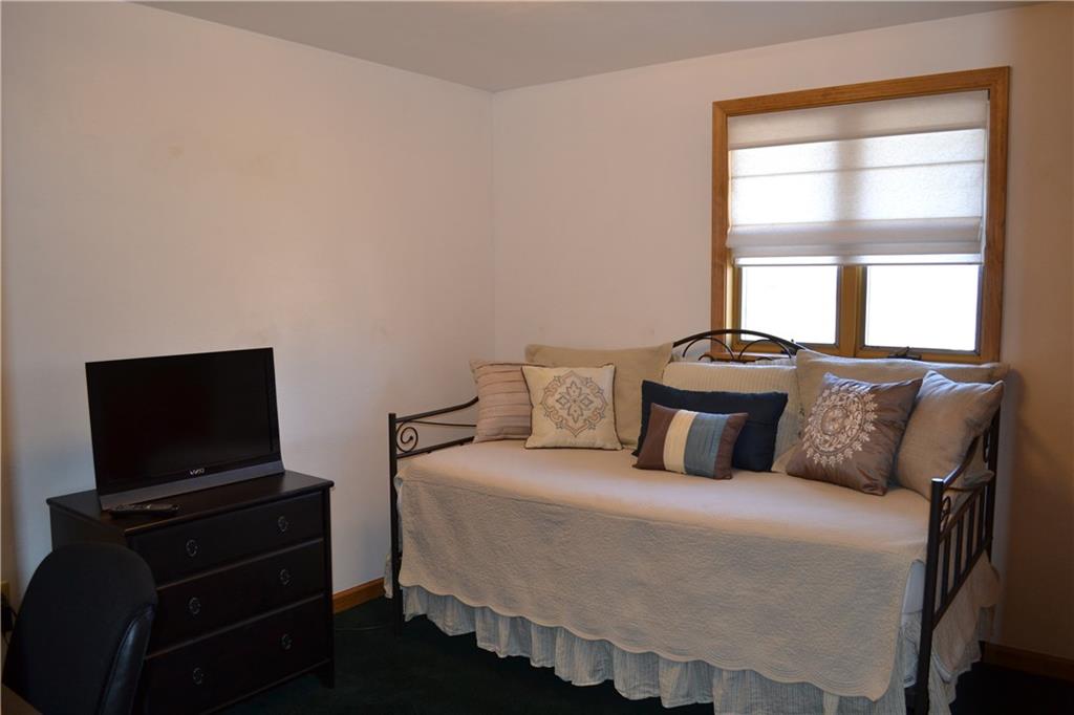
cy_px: 358
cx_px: 537
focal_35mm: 27
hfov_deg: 67.4
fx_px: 805
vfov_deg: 47.9
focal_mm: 18
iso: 450
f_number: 3.5
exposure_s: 1/60
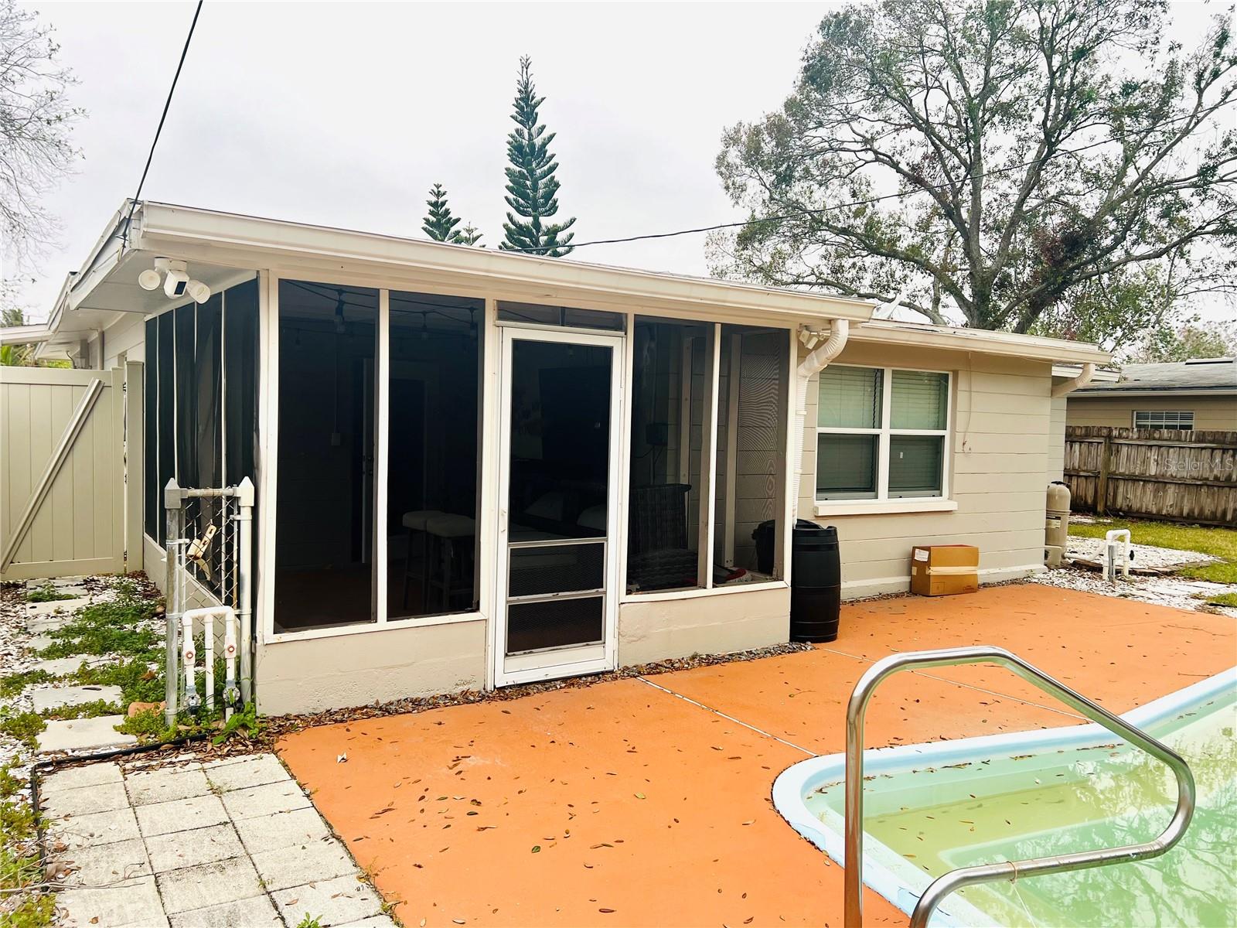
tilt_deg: -2.0
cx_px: 618
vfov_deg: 53.1
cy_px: 464
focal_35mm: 26
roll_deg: -1.8
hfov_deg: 67.3
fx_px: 929
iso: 40
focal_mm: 5.7
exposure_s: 1/121
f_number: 1.5
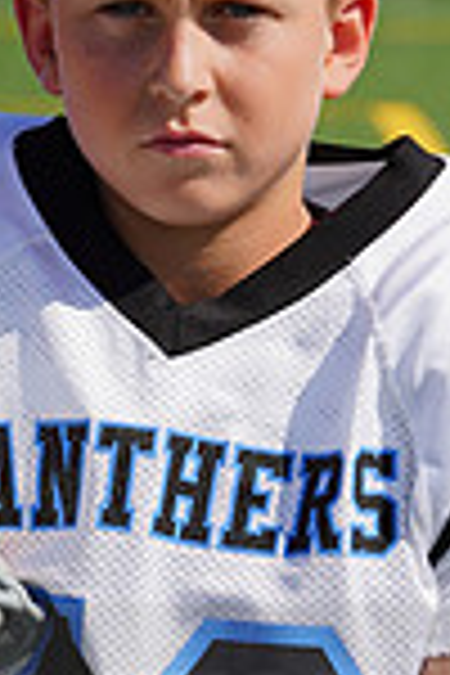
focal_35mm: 773
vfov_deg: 2.7
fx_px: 14493
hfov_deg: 1.8
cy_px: 666
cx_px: -9
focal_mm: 200
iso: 100
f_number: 13
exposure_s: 1/250
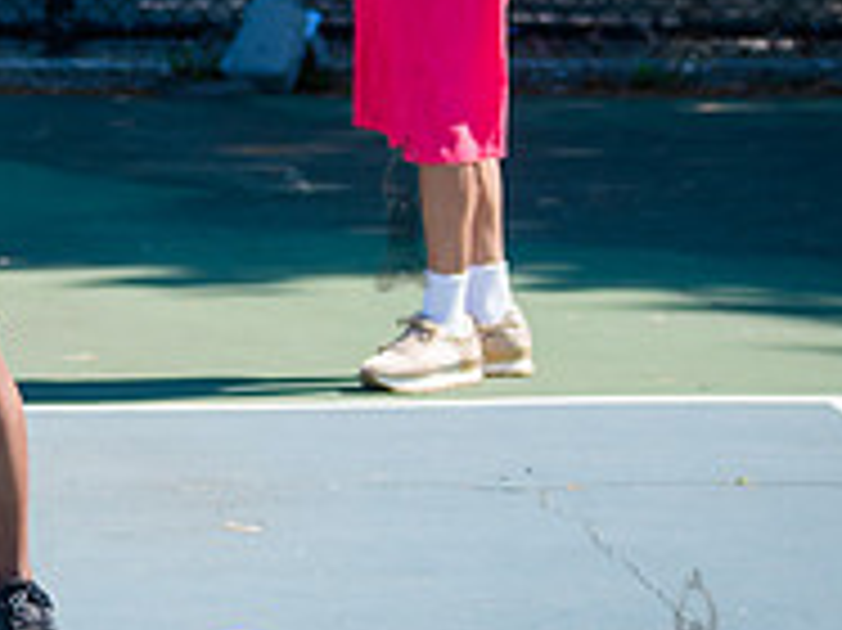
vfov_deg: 4.7
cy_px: 34
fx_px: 7633
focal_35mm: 314
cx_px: -132
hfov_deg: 6.3
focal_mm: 86
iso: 200
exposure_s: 1/1250
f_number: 3.5
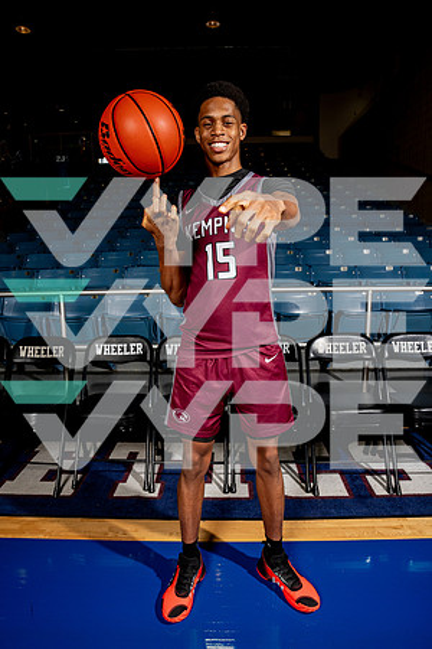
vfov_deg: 73.7
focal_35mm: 24
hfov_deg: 53.1
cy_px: 324
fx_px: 432
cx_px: 216
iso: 250
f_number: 7.1
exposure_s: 1/125
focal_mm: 24
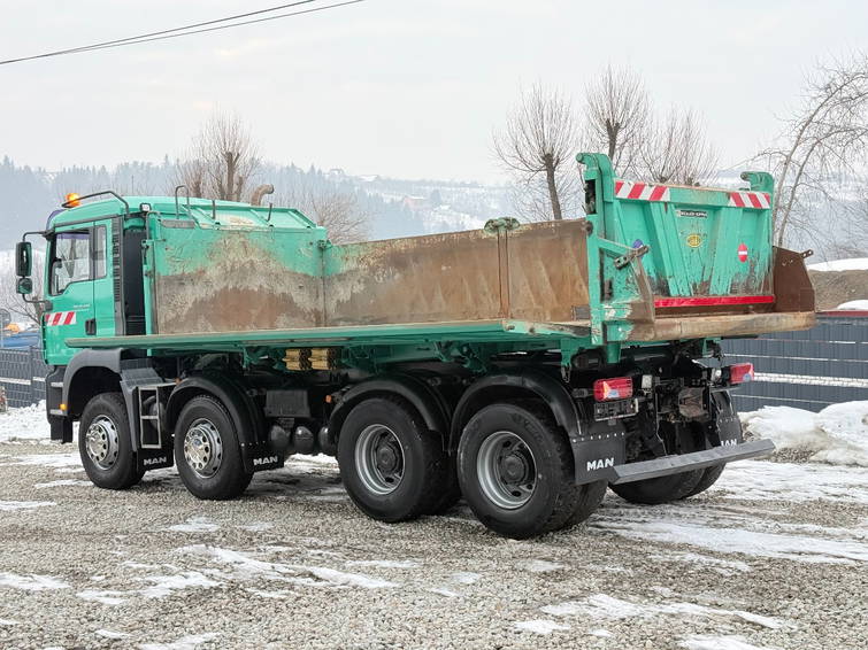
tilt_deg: -2.1
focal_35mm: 48
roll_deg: +0.5
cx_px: 434
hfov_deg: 39.7
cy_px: 325
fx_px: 1203
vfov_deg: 30.3
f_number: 1.78
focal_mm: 6.76
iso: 64
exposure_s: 1/415
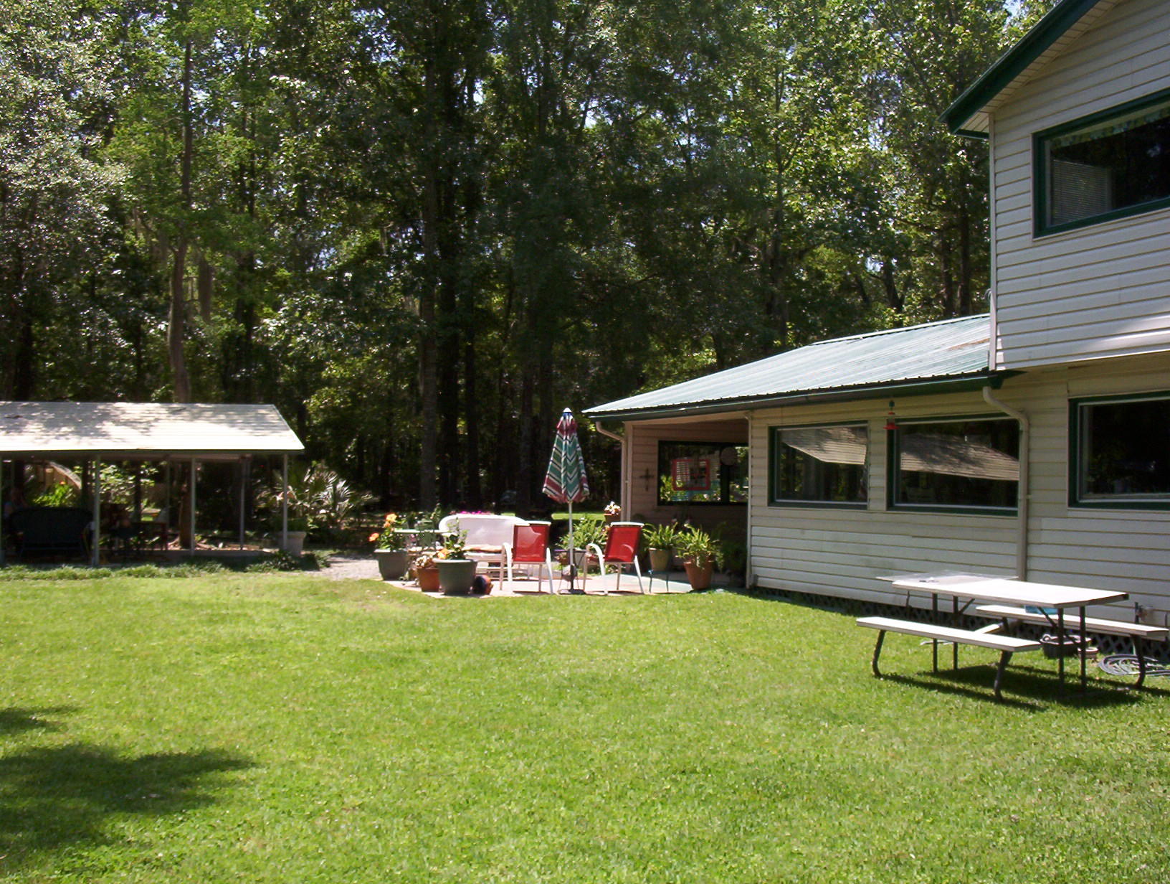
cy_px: 442
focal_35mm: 39
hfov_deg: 47.8
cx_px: 585
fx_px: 1321
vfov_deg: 37.0
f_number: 4.5
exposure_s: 1/382
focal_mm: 6
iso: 100
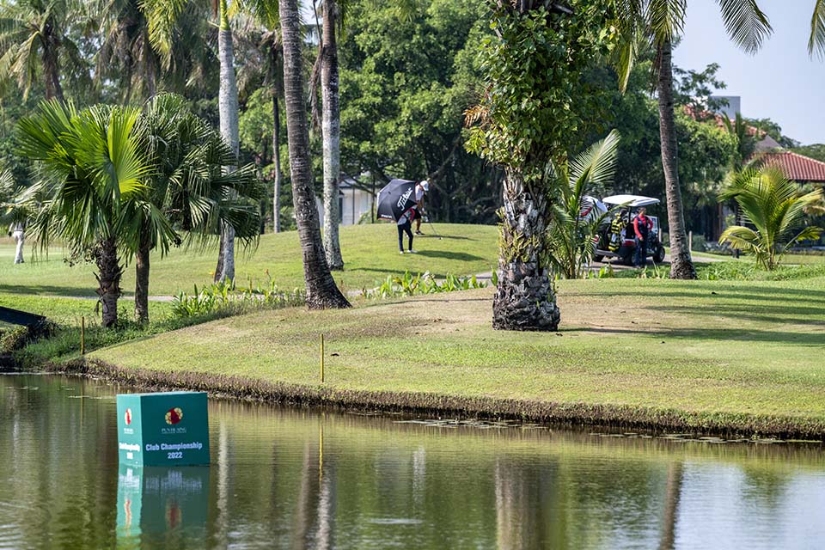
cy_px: 275
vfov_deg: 6.9
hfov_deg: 10.3
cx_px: 412
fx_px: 4583
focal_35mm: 200
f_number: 5.6
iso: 500
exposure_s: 1/2000
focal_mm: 200
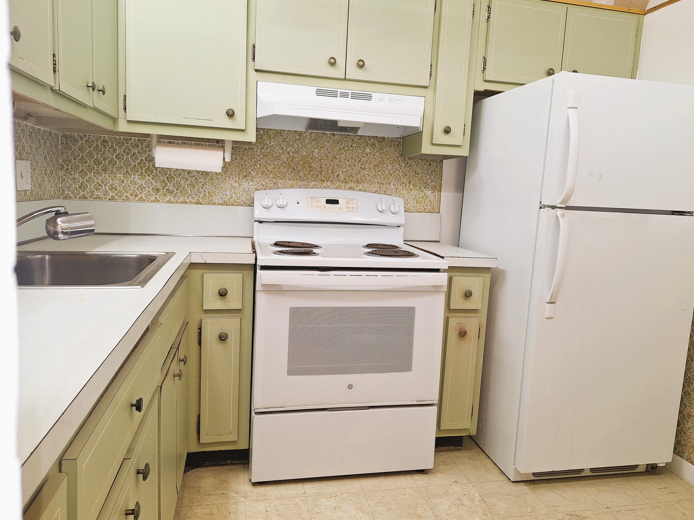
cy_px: 252
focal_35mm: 24
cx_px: 343
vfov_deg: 56.8
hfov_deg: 71.6
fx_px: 481
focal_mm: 5.54
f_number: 1.8
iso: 50
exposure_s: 1/40
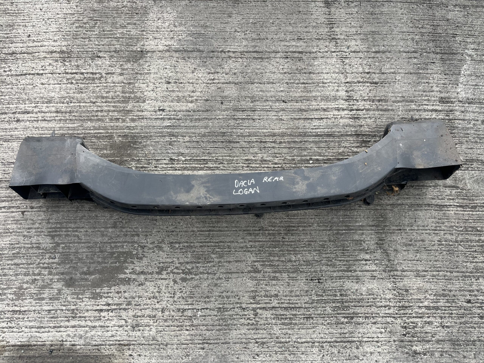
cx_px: 242
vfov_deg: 53.1
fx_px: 364
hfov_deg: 67.3
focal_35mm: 26
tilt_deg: -74.4
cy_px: 182
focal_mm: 5.1
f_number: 1.6
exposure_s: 1/710
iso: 50
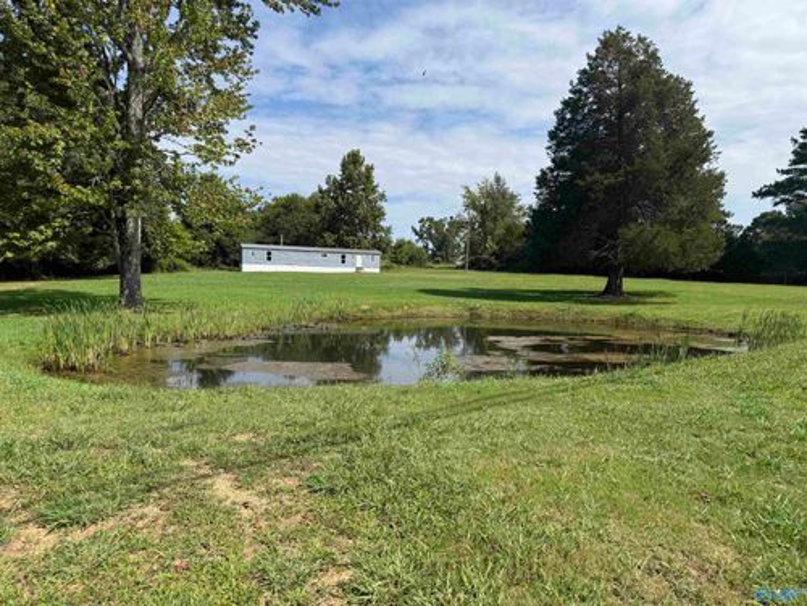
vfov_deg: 56.8
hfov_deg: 71.6
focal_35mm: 24
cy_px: 303
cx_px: 404
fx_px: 560
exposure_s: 1/4975
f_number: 1.78
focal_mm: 6.76
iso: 80
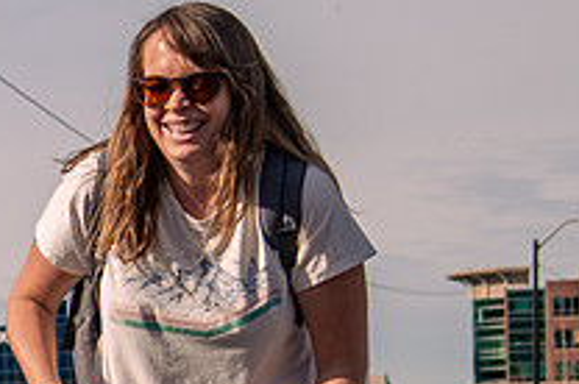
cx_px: -383
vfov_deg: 7.4
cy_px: 407
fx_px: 2955
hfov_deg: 10.6
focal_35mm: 184
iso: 200
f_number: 5.6
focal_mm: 50
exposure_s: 1/1600
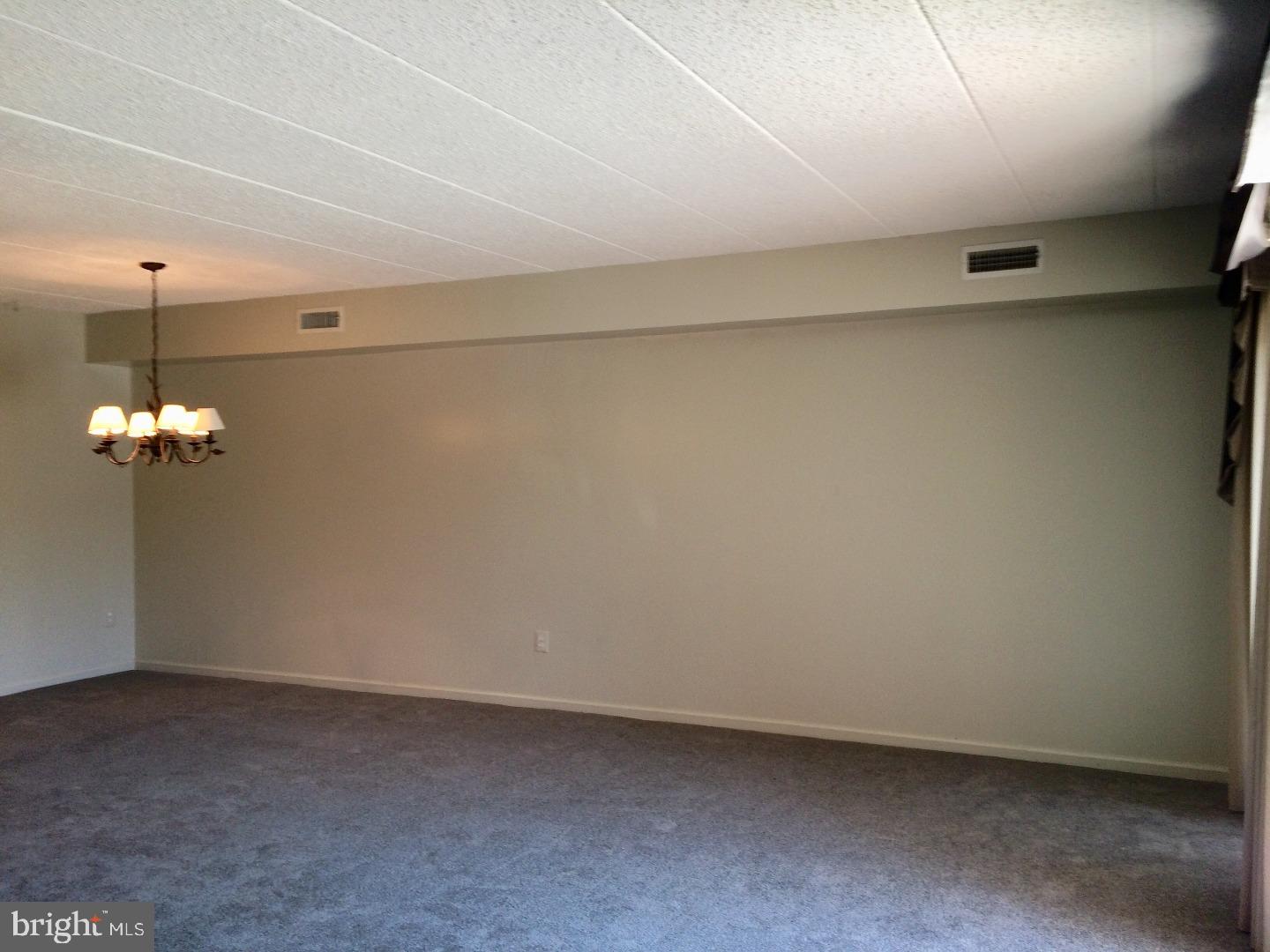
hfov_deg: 61.7
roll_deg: +0.6
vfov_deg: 48.2
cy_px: 476
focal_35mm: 29
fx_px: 1064
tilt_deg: -2.9
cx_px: 635
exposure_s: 1/60
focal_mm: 4.15
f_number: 2.2
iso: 40
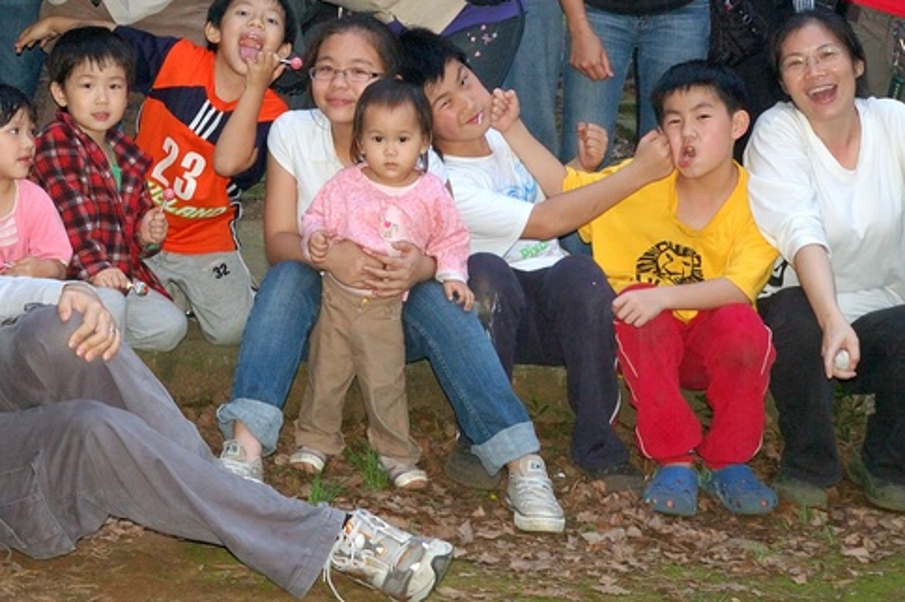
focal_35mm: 108
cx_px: 223
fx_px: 2713
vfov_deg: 12.5
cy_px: -27
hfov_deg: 18.8
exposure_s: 1/60
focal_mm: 34
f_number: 5
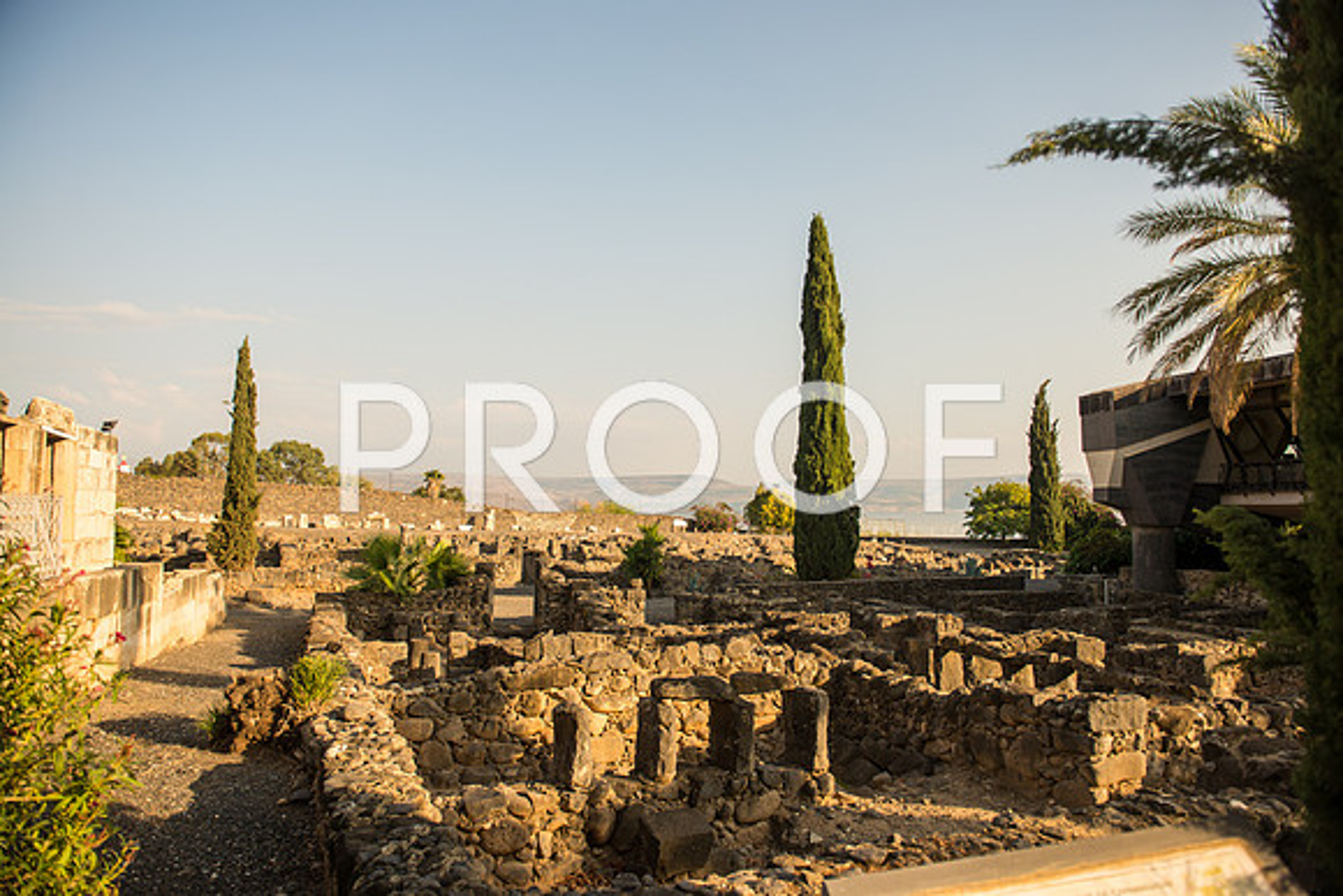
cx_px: 672
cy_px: 448
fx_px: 896
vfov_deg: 53.2
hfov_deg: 73.7
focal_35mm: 24
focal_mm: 24
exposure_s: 1/800
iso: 100
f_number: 2.8
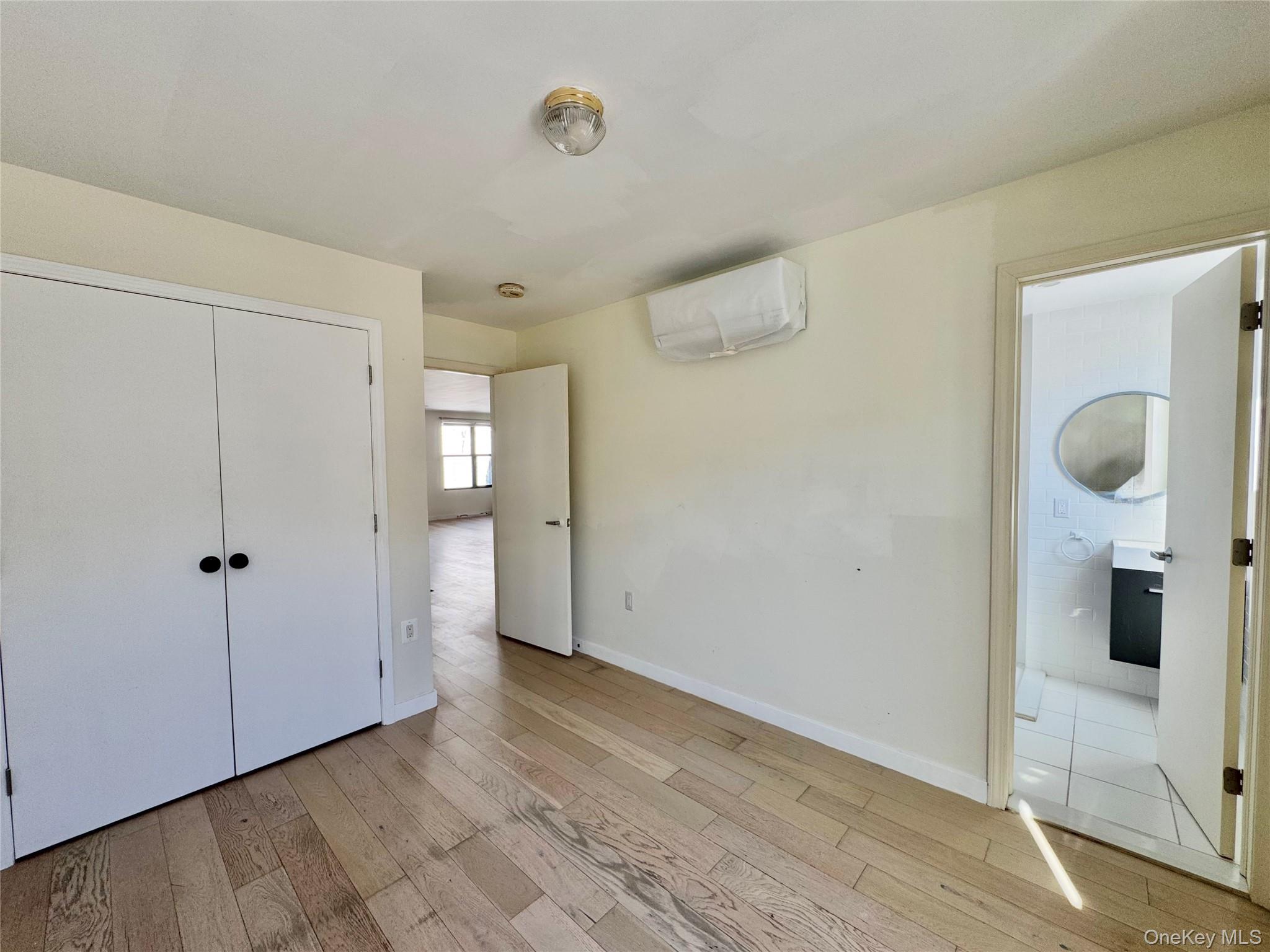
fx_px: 514
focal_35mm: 14
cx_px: 635
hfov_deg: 102.1
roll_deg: +0.7
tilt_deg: -3.0
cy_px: 476
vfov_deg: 85.7
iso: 64
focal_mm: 2.22
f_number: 2.2
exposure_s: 1/99
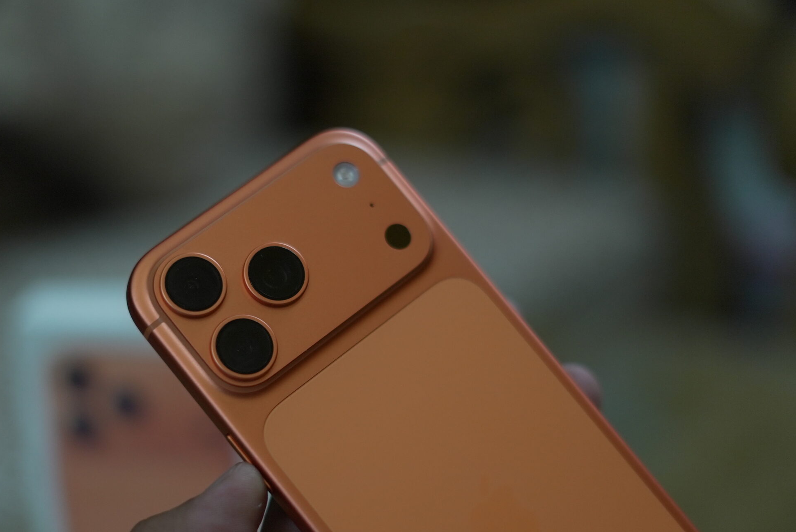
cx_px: 323
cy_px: 321
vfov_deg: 20.6
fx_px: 1460
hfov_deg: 30.4
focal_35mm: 66
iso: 1250
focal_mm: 50
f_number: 1.8
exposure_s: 1/100
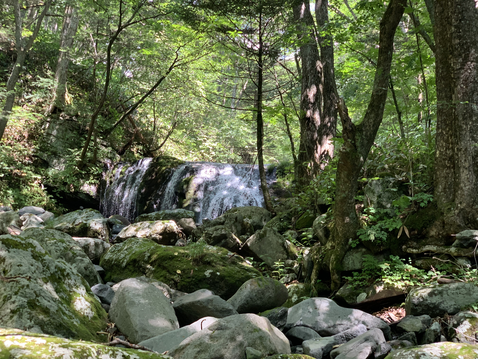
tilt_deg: +8.9
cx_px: 239
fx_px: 718
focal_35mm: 52
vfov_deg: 28.0
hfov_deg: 36.8
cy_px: 180
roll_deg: -1.4
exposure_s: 1/122
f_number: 2.4
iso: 80
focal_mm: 6
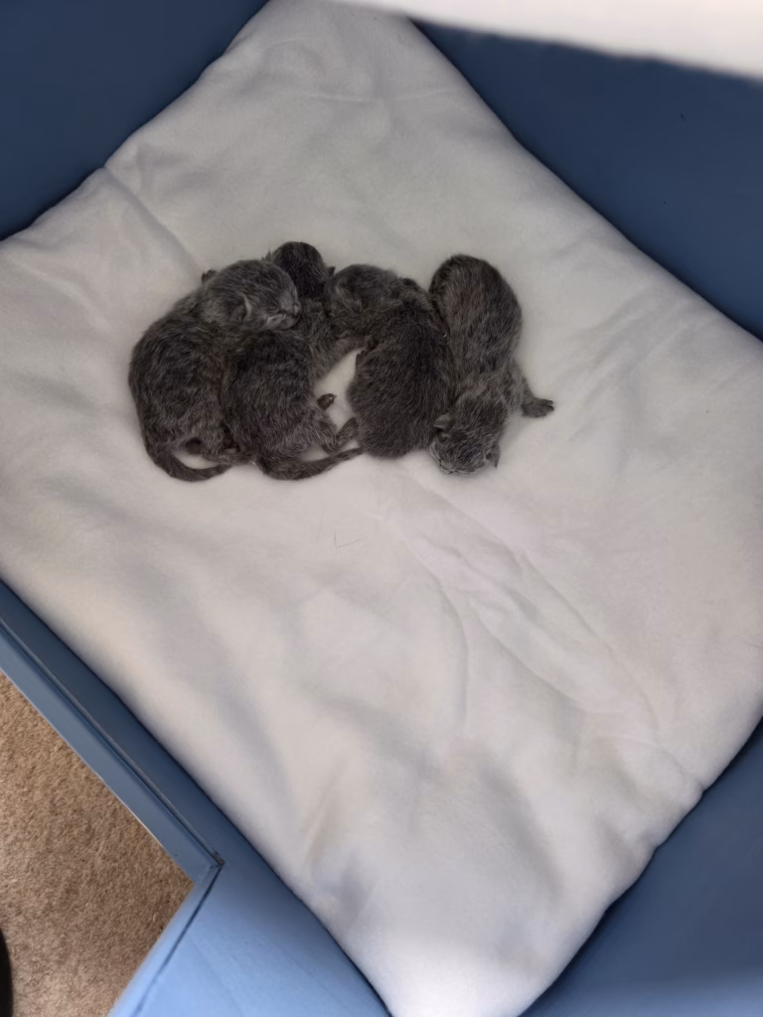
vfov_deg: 73.9
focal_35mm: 23
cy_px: 508
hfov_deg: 58.9
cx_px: 382
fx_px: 676
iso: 250
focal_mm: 6.3
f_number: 1.7
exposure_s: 1/52
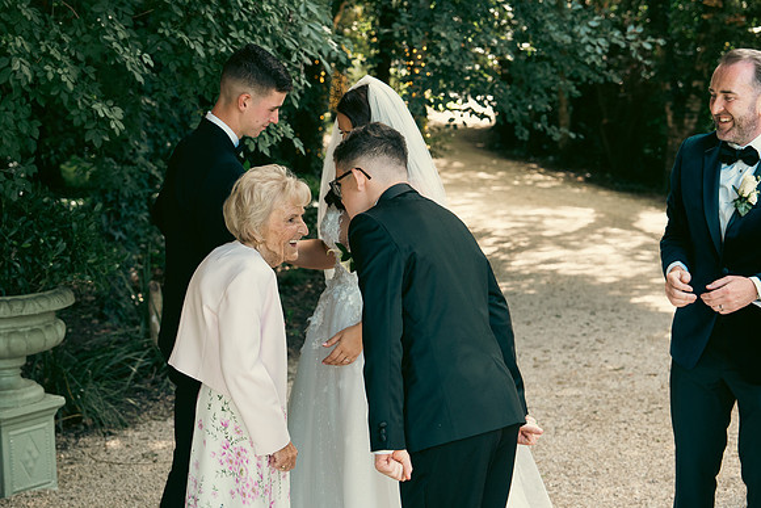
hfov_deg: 30.5
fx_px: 1395
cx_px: 380
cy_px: 254
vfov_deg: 20.6
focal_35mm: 66
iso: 400
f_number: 3.5
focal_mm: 44
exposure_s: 1/200
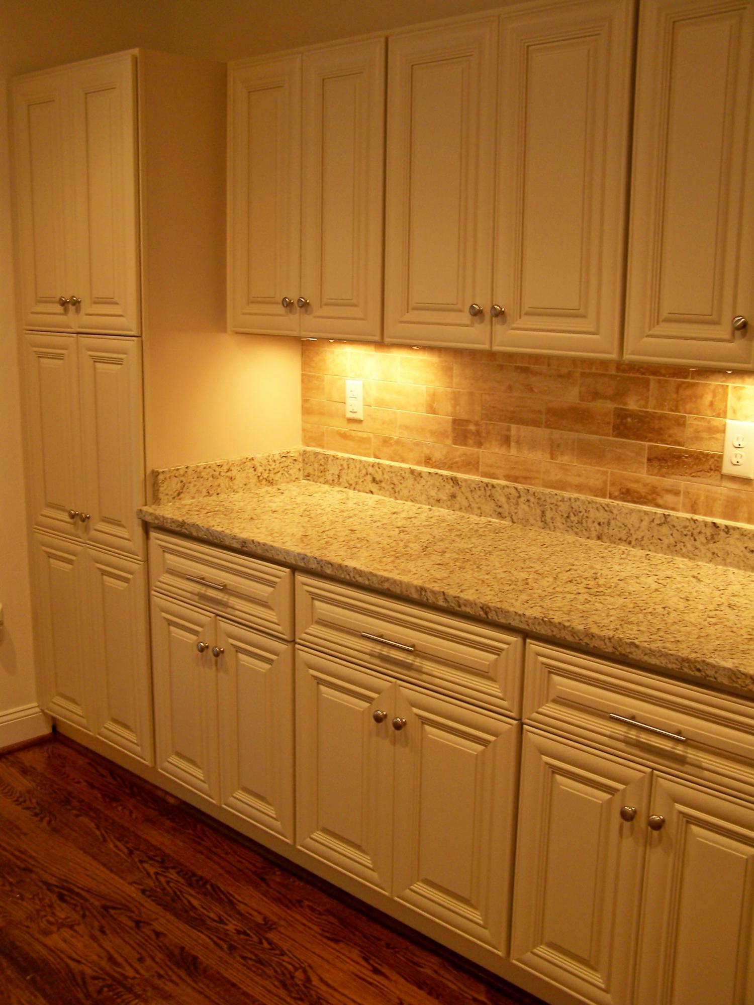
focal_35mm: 38
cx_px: 377
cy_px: 502
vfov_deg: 49.0
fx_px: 1104
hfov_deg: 37.7
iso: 64
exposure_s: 1/10
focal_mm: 6.3
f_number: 2.8
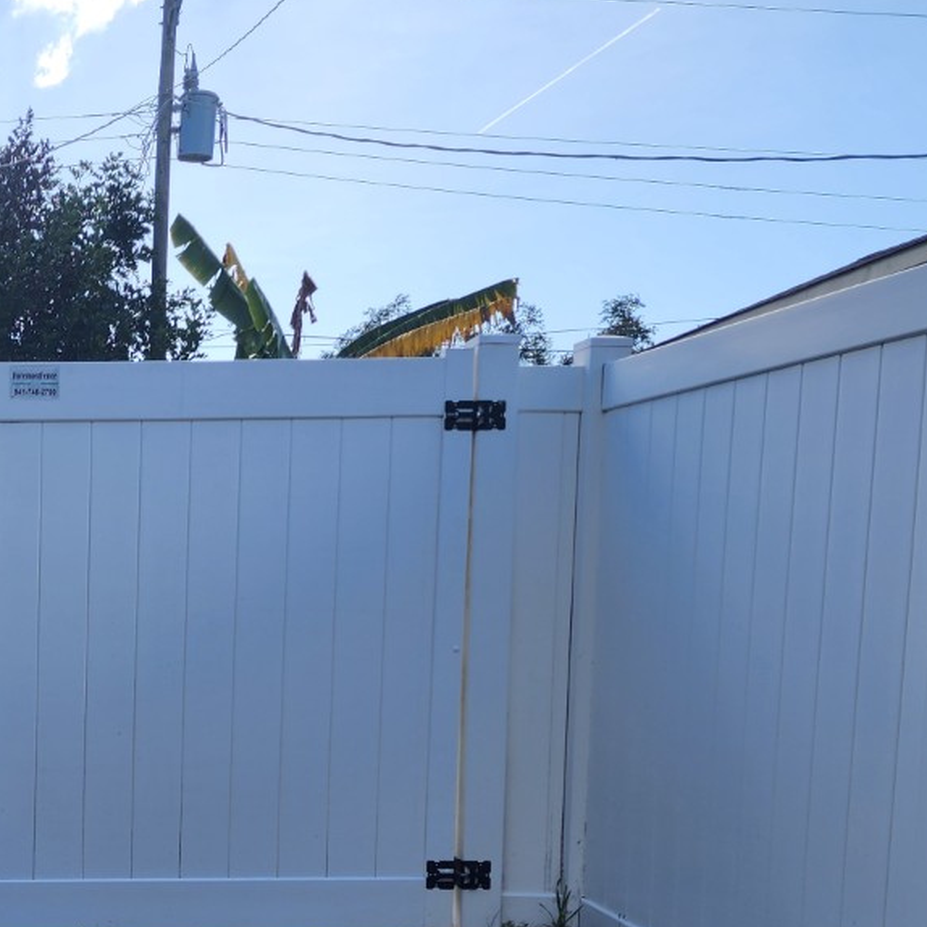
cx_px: -31
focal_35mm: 51
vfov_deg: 32.7
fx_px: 1545
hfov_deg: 30.7
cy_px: 706
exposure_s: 1/738
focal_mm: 6.4
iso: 12
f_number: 1.8
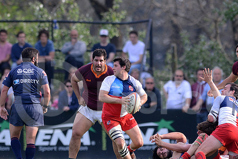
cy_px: 97
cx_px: 138
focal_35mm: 525
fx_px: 3473
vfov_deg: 2.6
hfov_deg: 3.9
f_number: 4
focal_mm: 420
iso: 400
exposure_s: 1/800
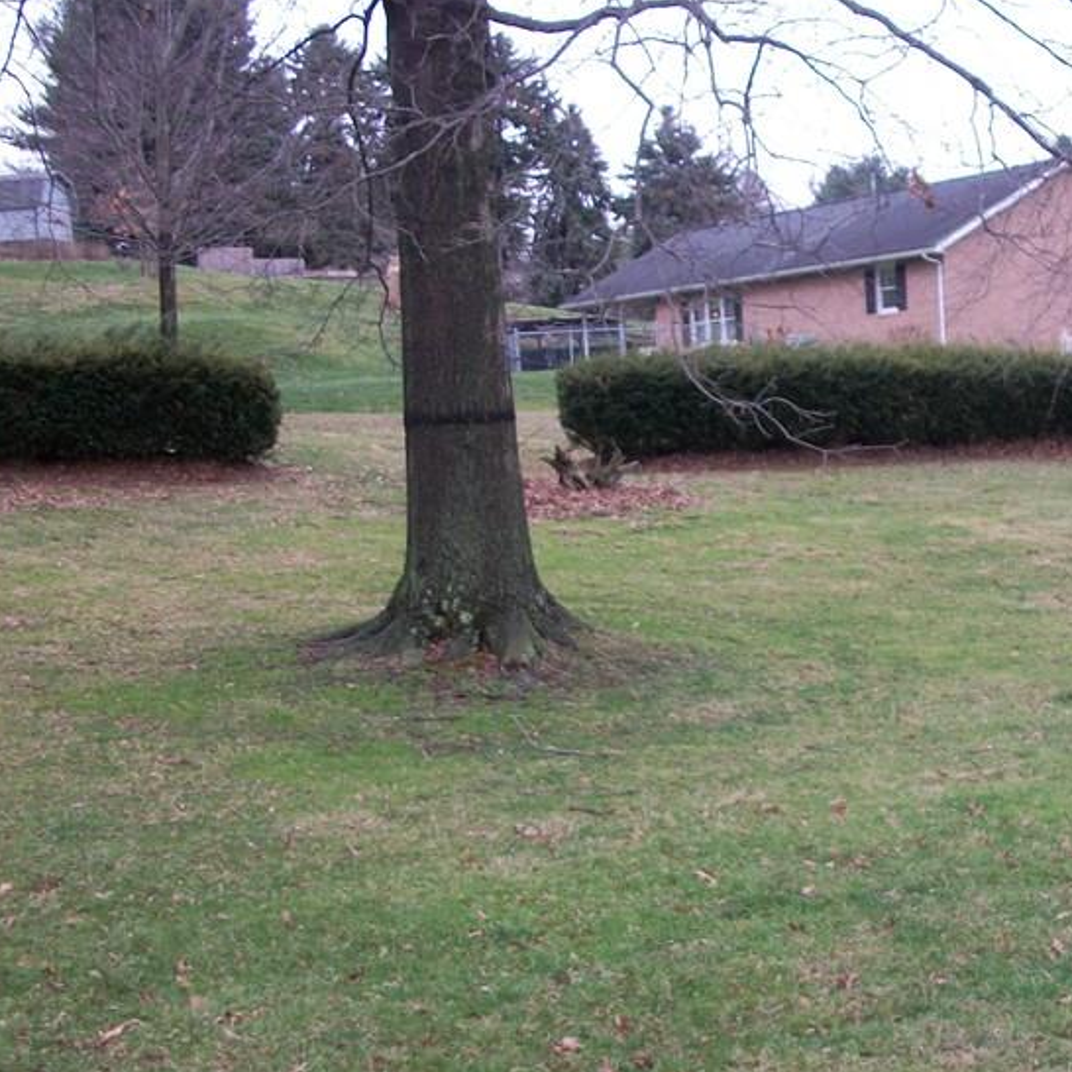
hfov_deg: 31.5
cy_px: 607
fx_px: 1857
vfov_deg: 32.2
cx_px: 831
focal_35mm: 53
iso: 80
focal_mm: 5.7
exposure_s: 1/50
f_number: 2.9
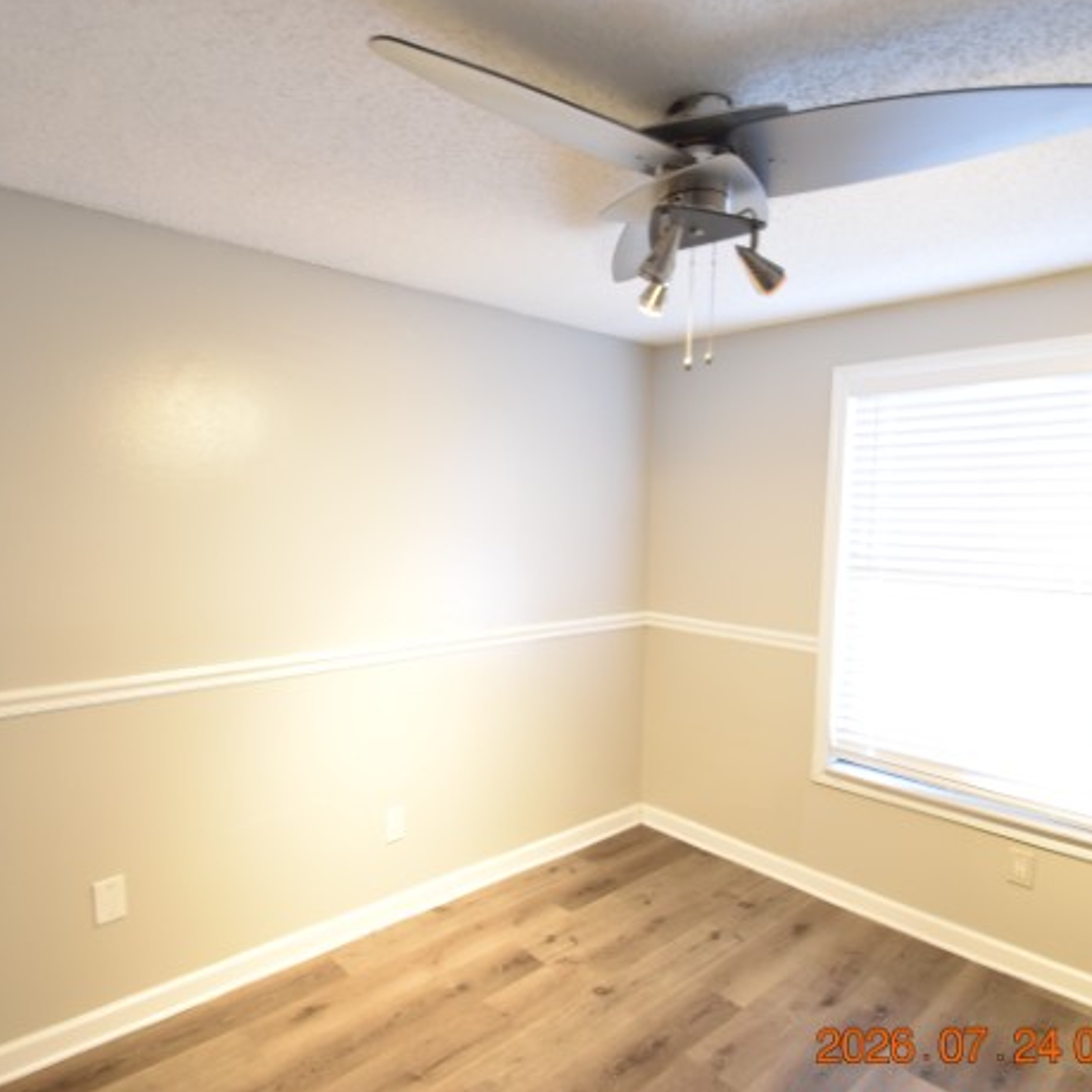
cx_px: 502
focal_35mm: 20
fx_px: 714
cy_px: 561
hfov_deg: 74.7
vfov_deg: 74.8
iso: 800
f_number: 3.5
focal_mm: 10
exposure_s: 1/15
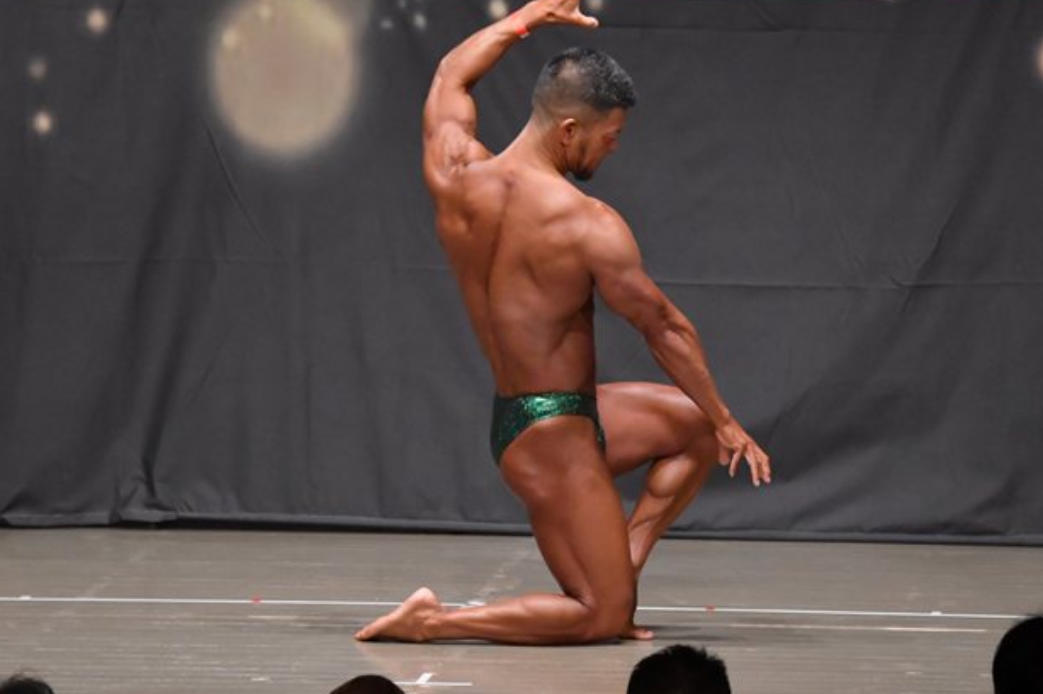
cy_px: 309
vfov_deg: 4.8
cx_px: 599
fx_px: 8225
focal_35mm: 284
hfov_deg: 7.3
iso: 6400
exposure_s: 1/400
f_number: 5.6
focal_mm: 150
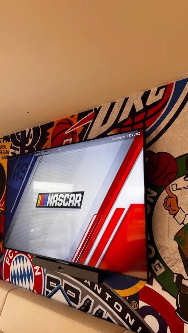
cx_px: 107
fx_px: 239
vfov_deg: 69.8
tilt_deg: +7.4
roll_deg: -0.3
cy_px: 171
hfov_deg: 42.8
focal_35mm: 27
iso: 160
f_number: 1.78
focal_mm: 6.76
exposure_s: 1/100
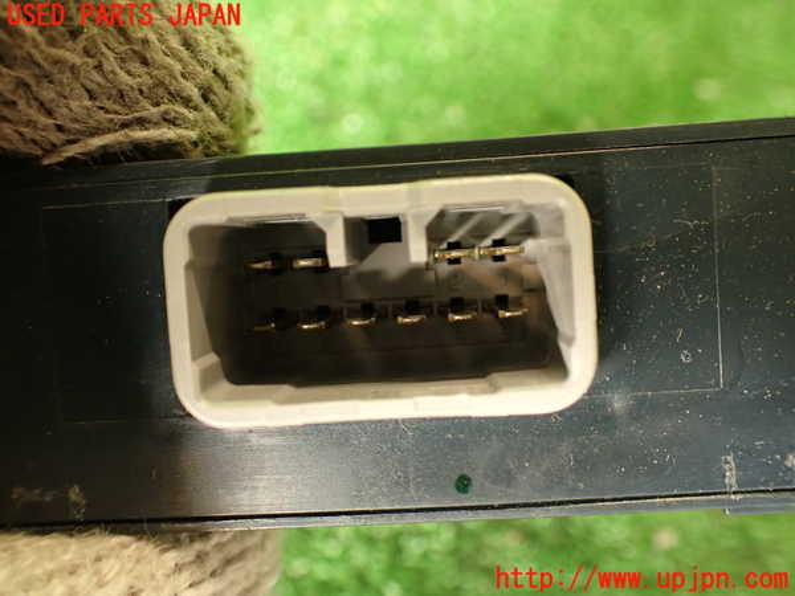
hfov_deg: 56.8
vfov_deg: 44.2
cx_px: 398
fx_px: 735
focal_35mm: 32
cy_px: 298
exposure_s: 1/30
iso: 320
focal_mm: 5.79
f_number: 2.4
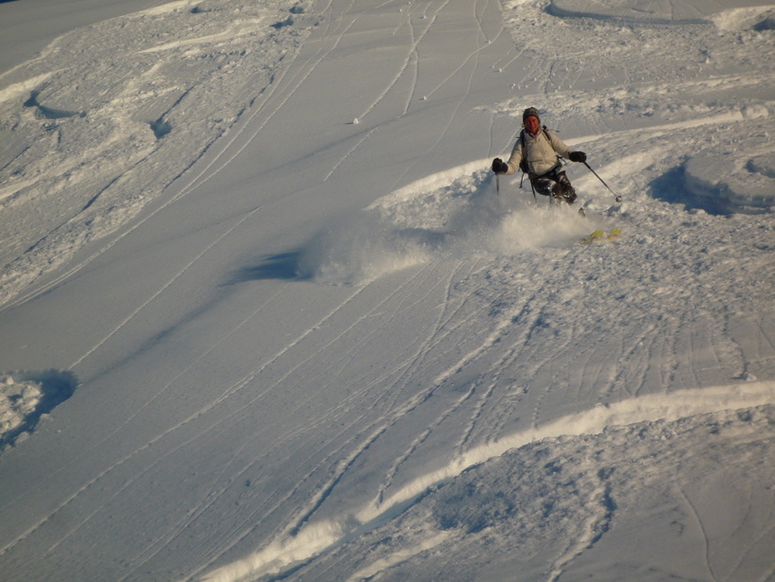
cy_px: 291
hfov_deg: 19.6
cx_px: 388
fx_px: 2239
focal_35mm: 100
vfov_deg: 14.8
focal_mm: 17.6
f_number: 6.3
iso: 100
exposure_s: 1/800
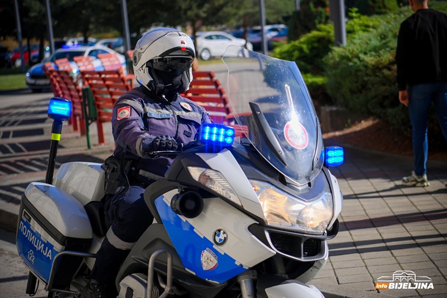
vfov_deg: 19.2
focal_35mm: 71
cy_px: 149
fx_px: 882
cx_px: 222
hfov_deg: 28.5
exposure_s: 1/8000
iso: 320
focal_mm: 70
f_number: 2.8
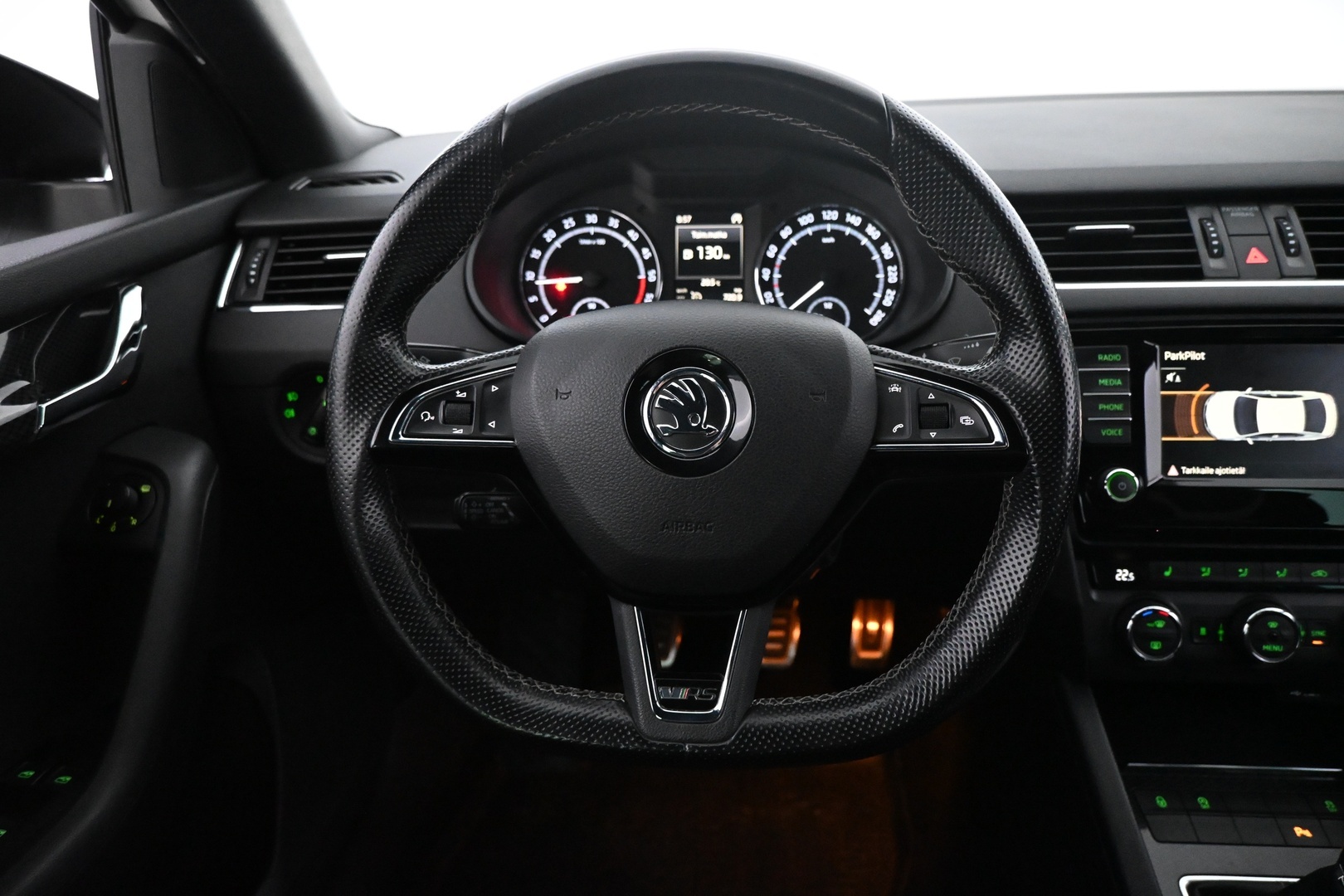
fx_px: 896
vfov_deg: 53.1
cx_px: 672
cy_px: 448
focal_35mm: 24
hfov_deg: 73.7
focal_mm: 16
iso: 6400
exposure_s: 1/60
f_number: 3.5
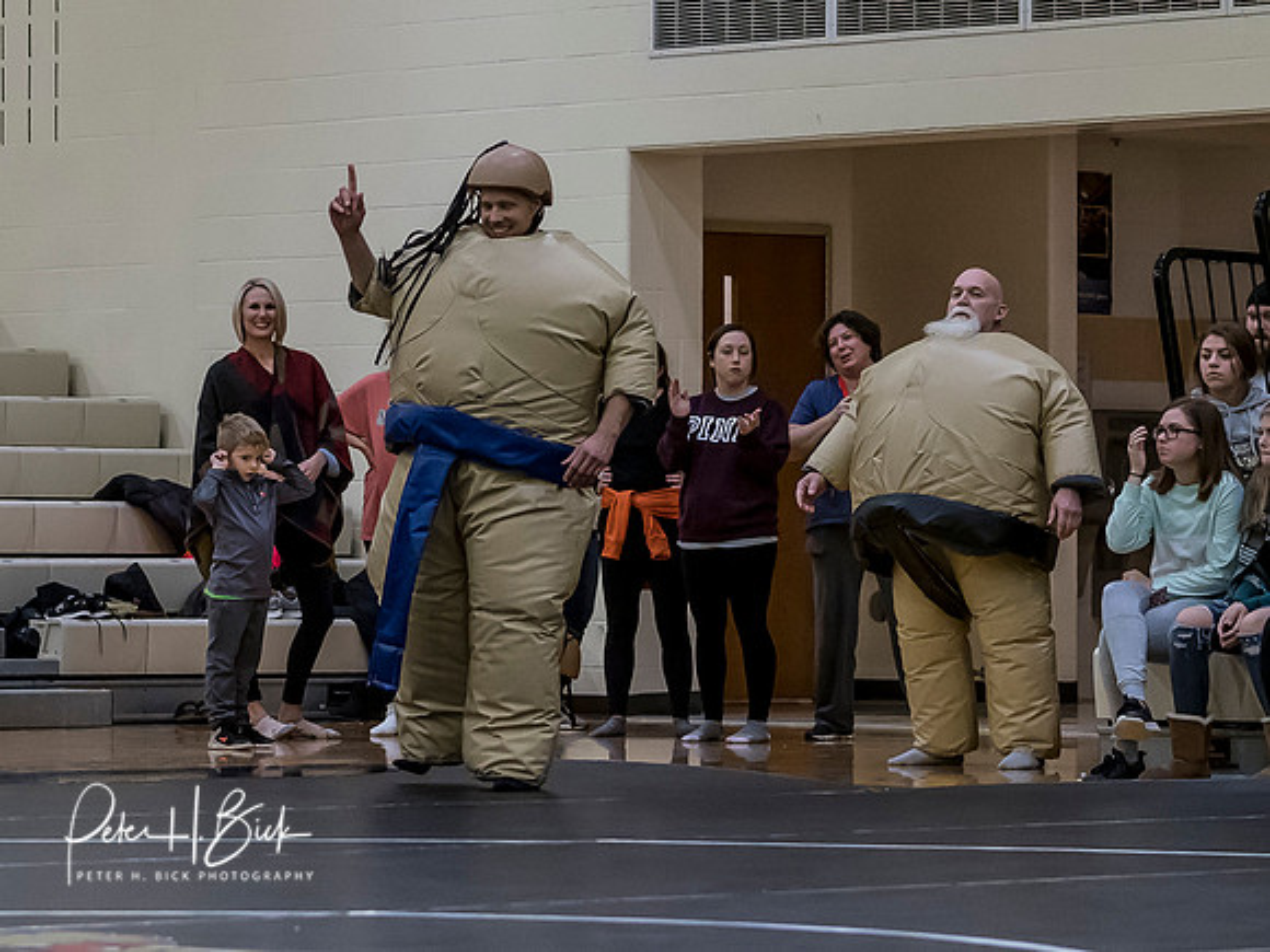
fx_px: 6534
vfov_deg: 8.3
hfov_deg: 11.1
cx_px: 502
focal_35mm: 178
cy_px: 387
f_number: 2
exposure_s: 1/1000
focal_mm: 45
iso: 2000
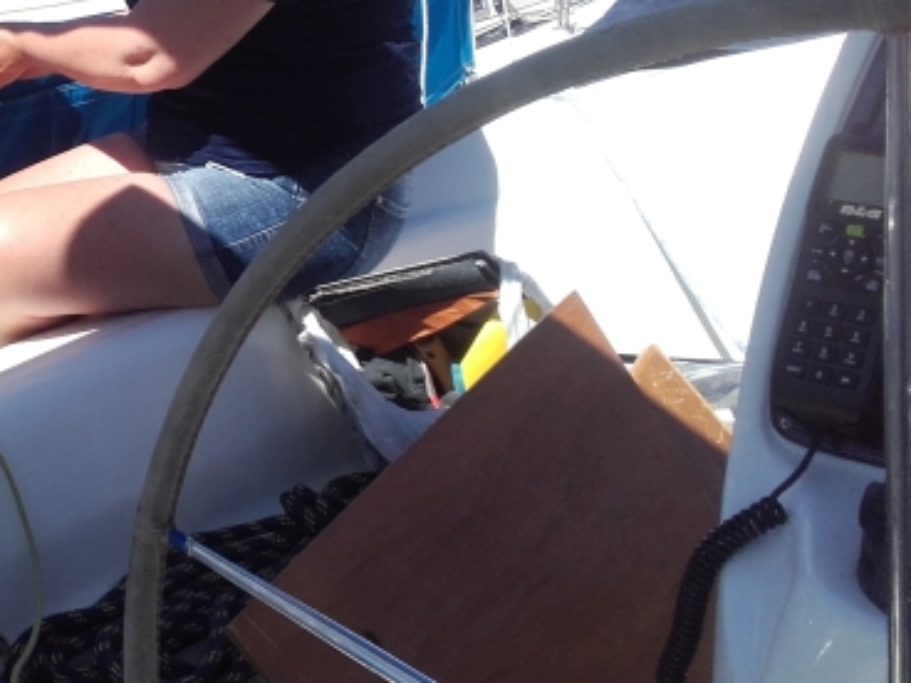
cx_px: 92
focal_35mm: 59
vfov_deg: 24.6
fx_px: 1553
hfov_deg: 31.2
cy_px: 182
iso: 50
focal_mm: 3.31
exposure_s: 1/964
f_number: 2.2
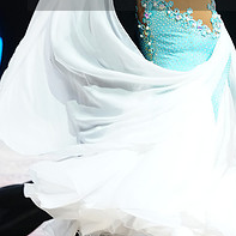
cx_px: 193
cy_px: -29
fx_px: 2437
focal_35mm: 316
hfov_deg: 5.5
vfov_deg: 5.5
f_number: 4
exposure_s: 1/320
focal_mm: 126
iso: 2500
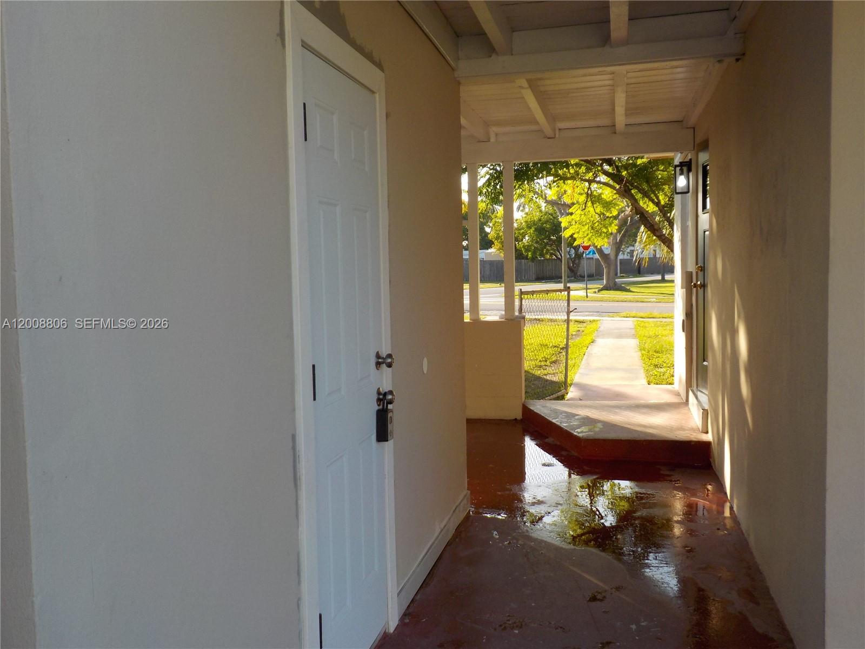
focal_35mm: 30
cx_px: 432
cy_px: 324
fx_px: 750
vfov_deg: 46.8
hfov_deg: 60.0
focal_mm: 4.1
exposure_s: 1/320
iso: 125
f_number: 3.3
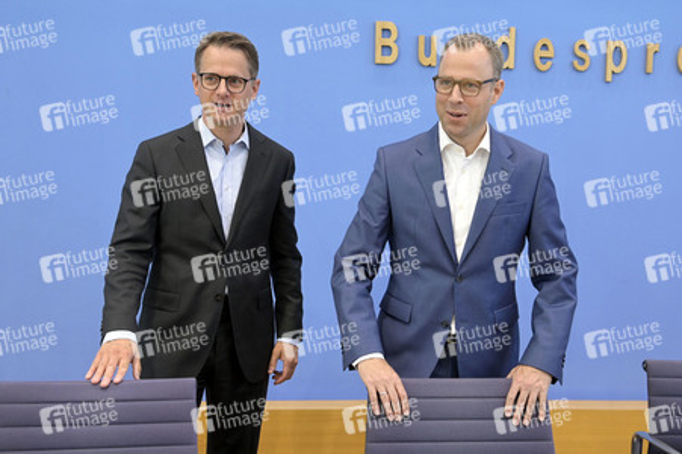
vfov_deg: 31.8
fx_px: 795
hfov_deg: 46.4
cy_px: 227
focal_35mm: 42
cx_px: 341
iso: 4000
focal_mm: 42
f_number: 5.6
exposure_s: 1/400
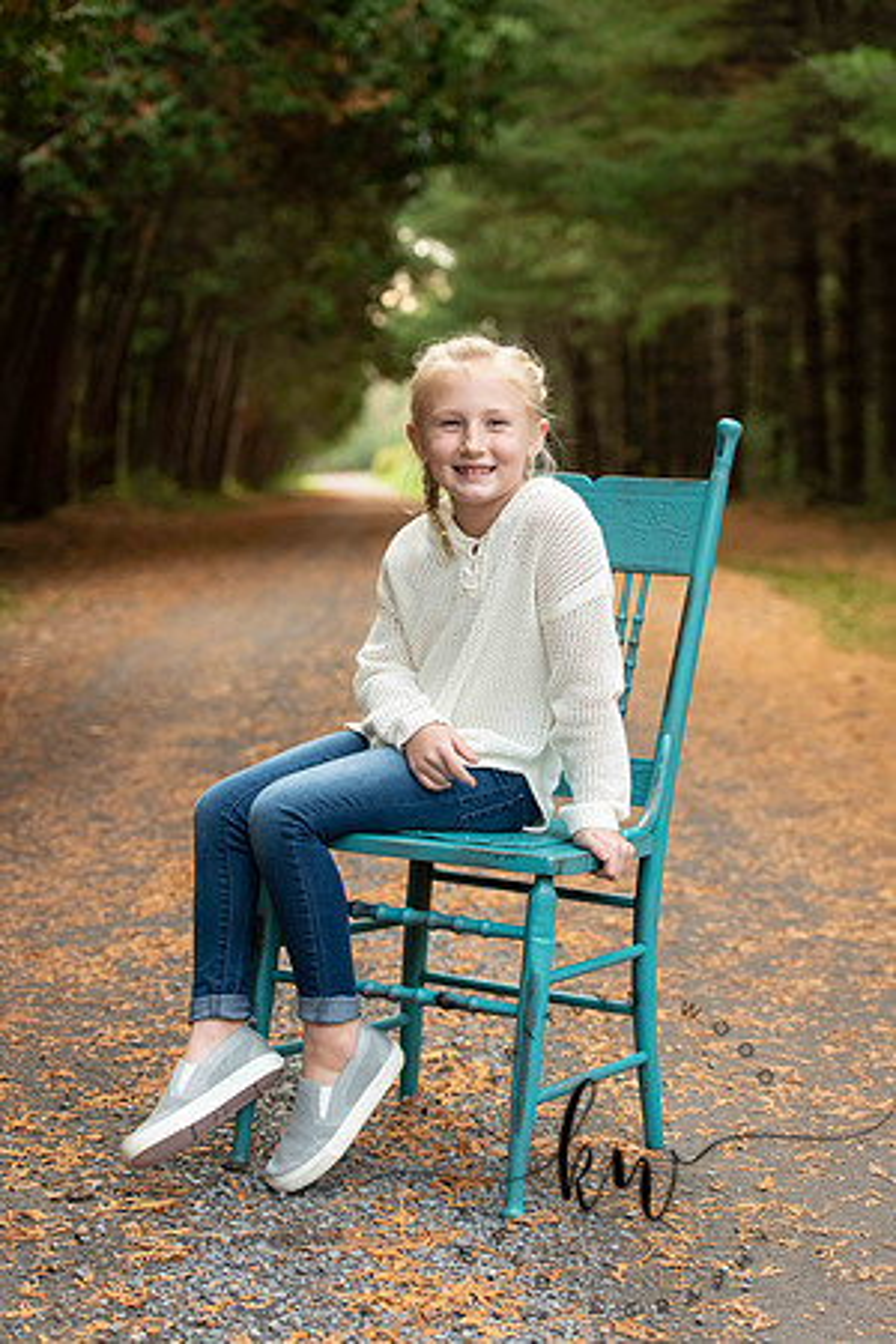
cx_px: 448
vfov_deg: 28.8
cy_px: 672
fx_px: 2613
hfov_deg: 19.5
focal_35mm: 70
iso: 400
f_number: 3.5
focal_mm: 70
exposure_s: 1/200
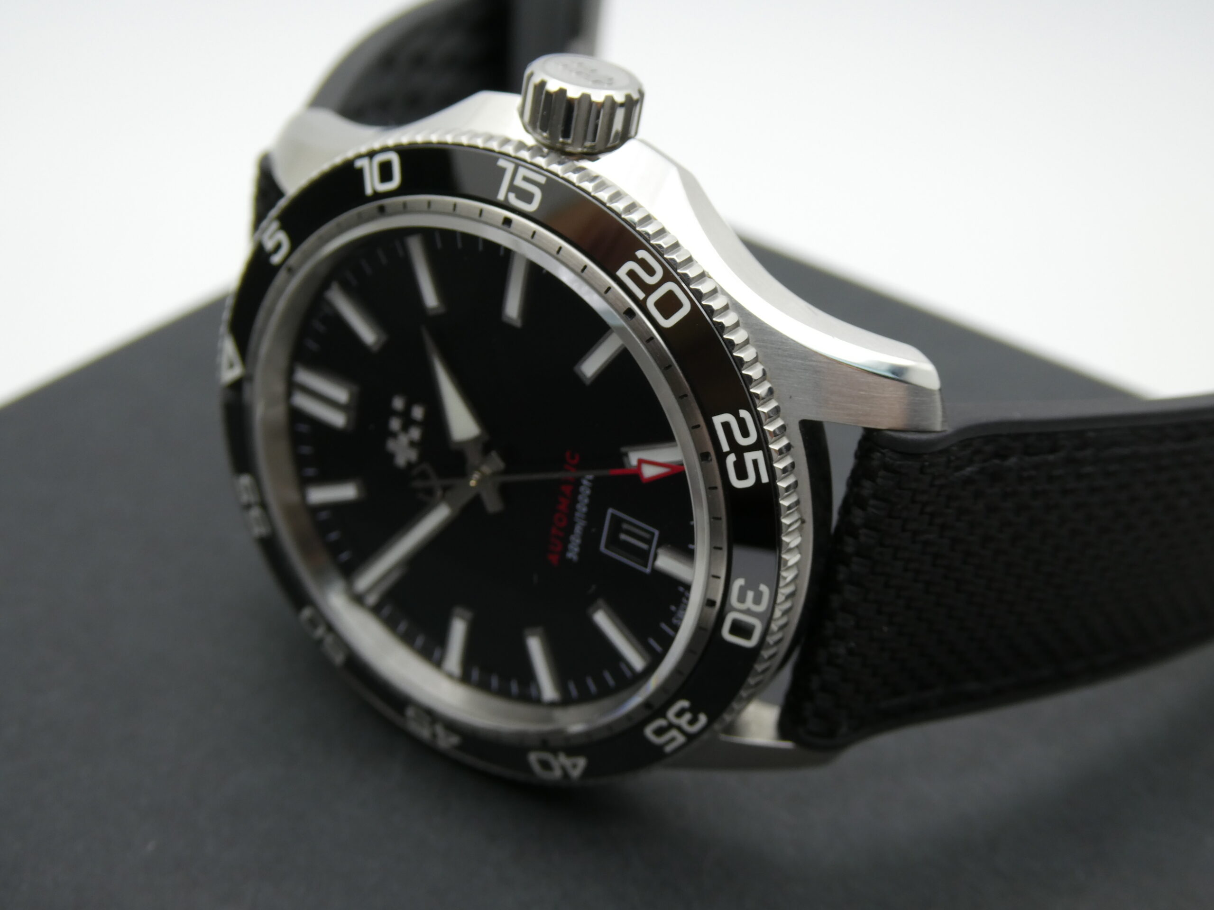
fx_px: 1754
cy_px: 455
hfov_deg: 38.2
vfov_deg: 29.1
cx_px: 607
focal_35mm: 50
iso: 80
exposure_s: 1/100
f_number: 4.1
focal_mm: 9
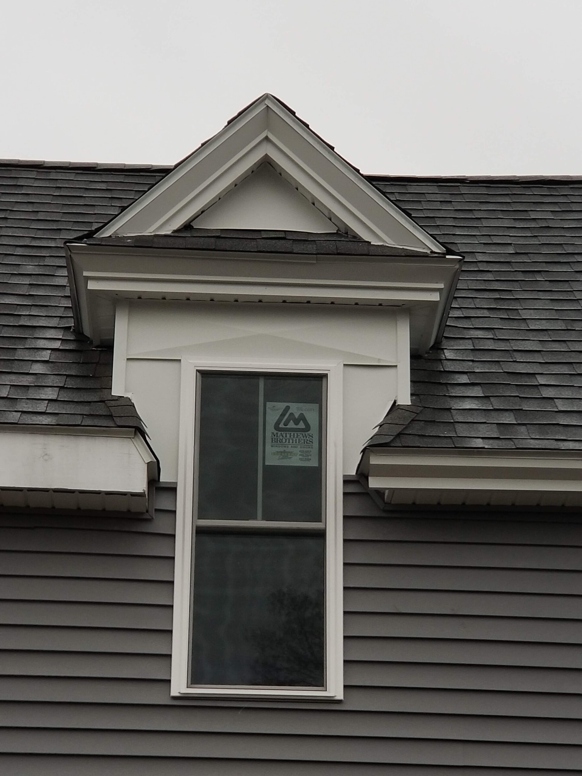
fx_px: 1166
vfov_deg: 36.8
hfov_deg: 28.0
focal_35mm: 52
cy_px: 388
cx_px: 291
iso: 40
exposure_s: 1/30
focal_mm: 6
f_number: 2.4
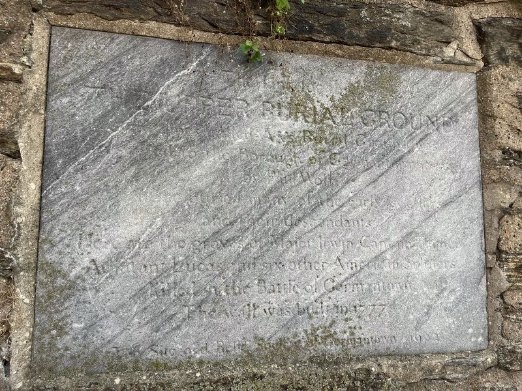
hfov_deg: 67.3
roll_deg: -0.4
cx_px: 261
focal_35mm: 26
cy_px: 196
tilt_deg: +4.4
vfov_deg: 53.1
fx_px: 392
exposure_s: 1/175
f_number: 1.6
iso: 40
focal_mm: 5.1
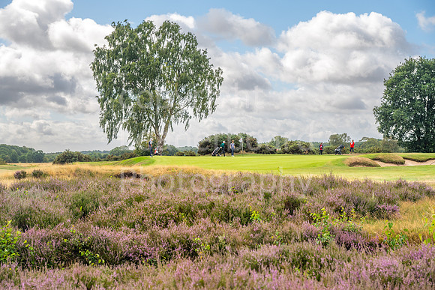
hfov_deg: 31.9
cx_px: 218
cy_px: 145
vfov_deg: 21.6
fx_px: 761
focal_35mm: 63
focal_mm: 63
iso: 500
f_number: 6.3
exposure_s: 1/1600
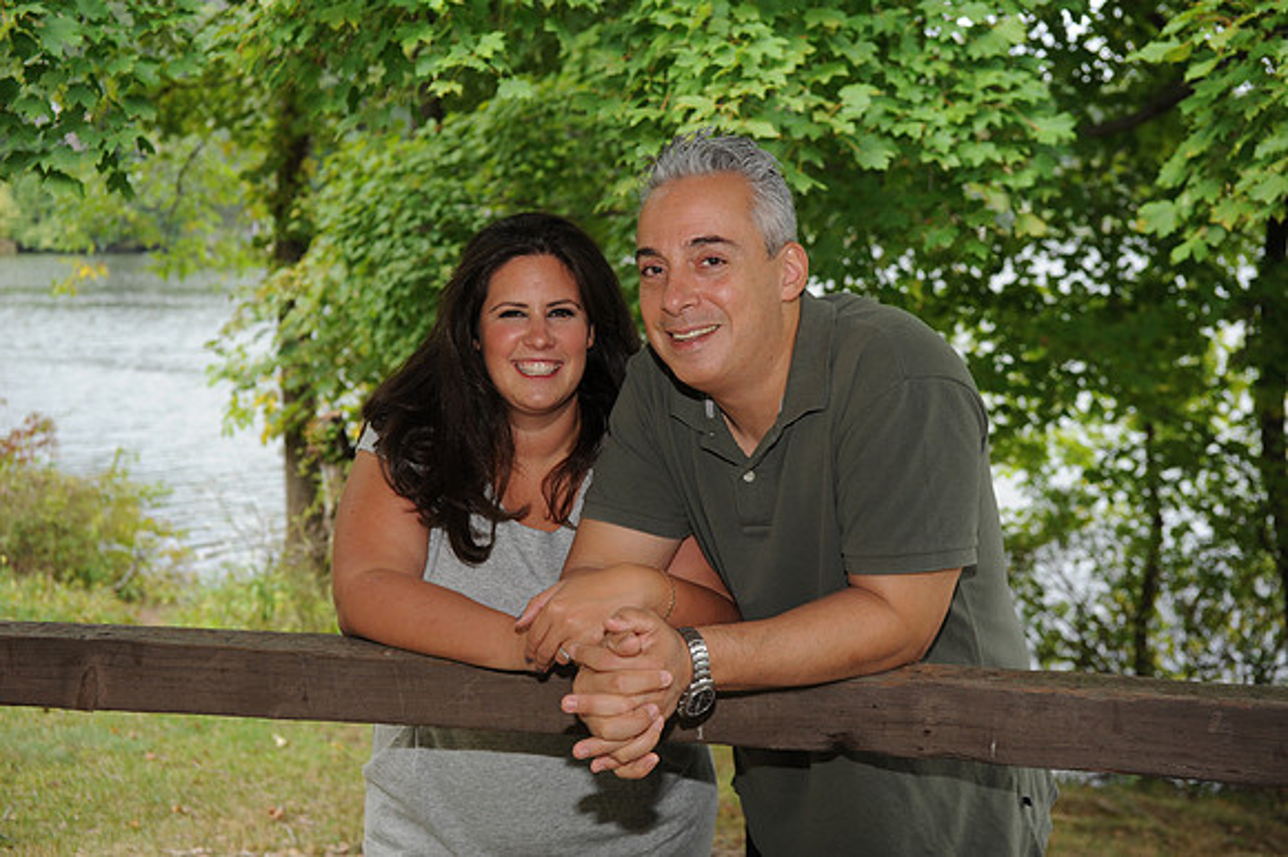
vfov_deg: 24.6
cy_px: 428
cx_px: 644
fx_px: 1967
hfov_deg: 36.3
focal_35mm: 55
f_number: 5.6
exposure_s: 1/250
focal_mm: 55
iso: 500
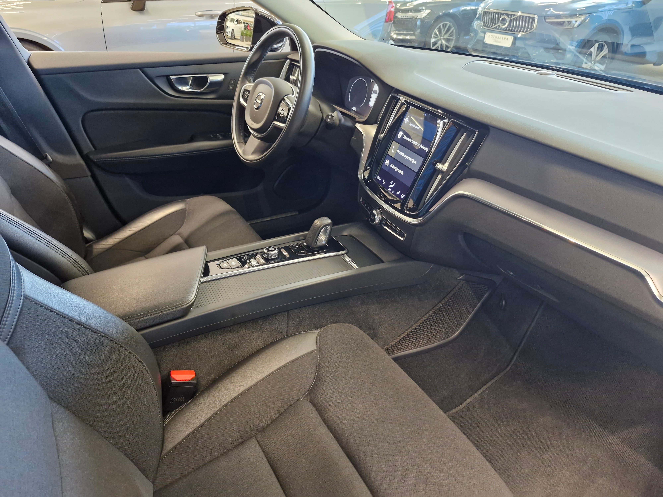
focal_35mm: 23
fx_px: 441
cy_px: 248
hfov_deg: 73.9
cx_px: 332
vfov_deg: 58.9
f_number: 1.8
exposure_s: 1/60
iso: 640
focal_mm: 5.54
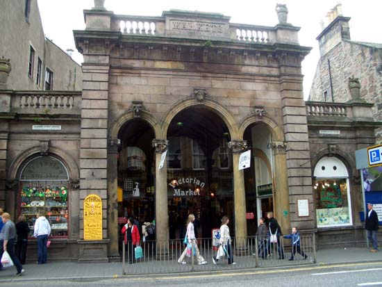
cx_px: 191
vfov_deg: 40.7
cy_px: 144
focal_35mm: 35
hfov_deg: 52.6
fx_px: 386
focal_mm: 5.8
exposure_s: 1/80
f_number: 4.3
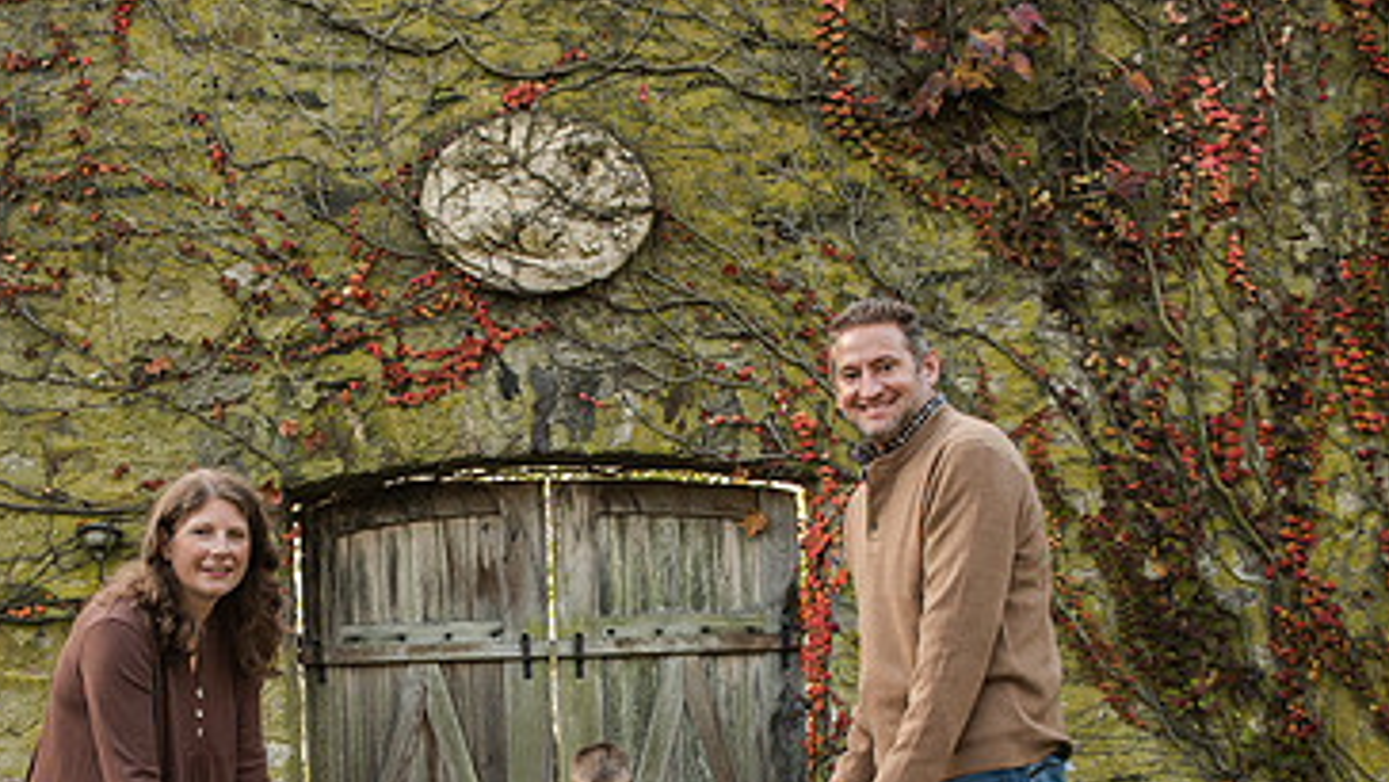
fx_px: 1732
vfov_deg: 24.7
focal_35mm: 47
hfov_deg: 43.2
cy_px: 716
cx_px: 484
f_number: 4
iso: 500
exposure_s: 1/800
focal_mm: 27
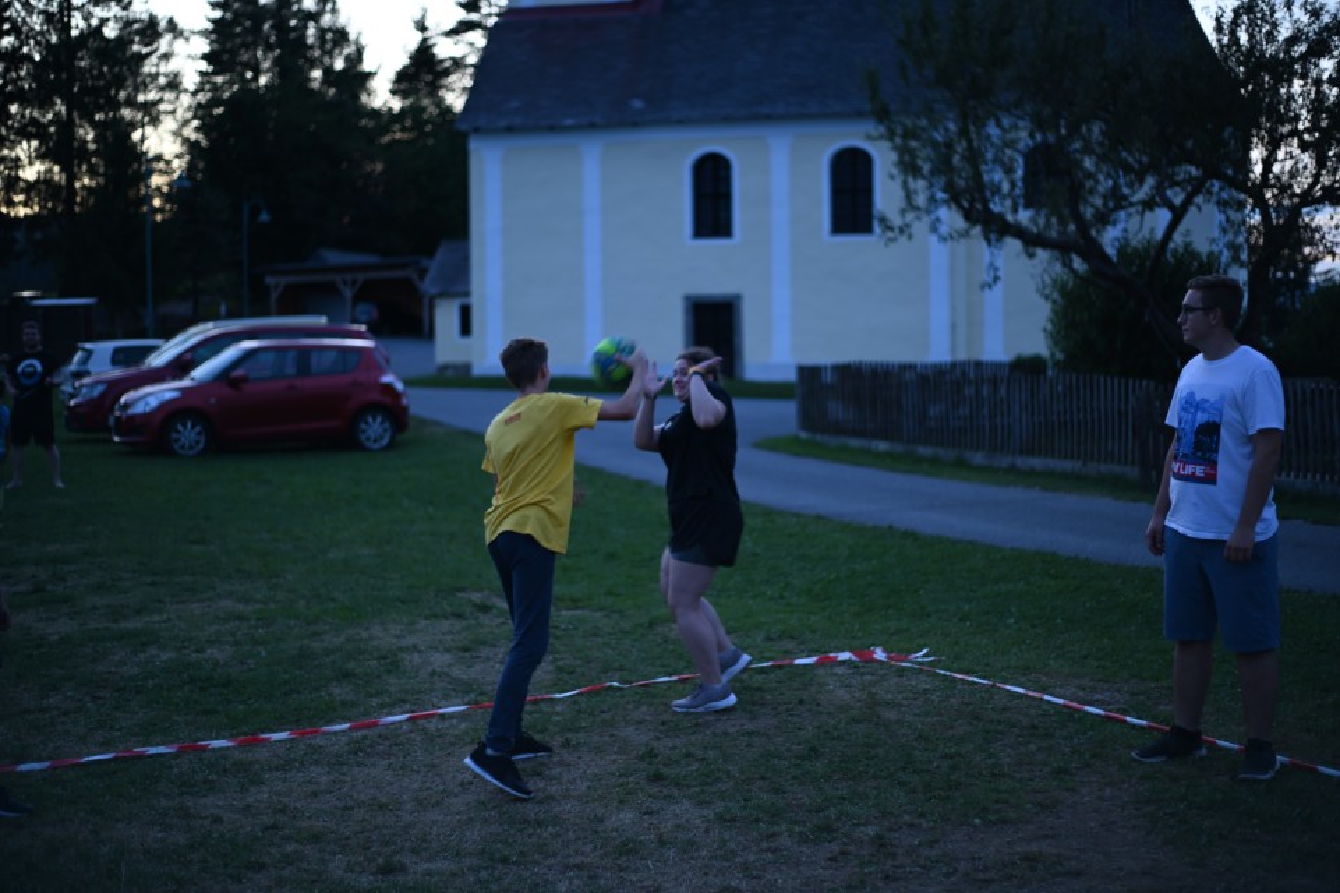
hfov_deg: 39.6
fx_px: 1860
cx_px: 670
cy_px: 446
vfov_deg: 27.0
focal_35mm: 50
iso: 100
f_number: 1.8
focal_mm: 50
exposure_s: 1/50
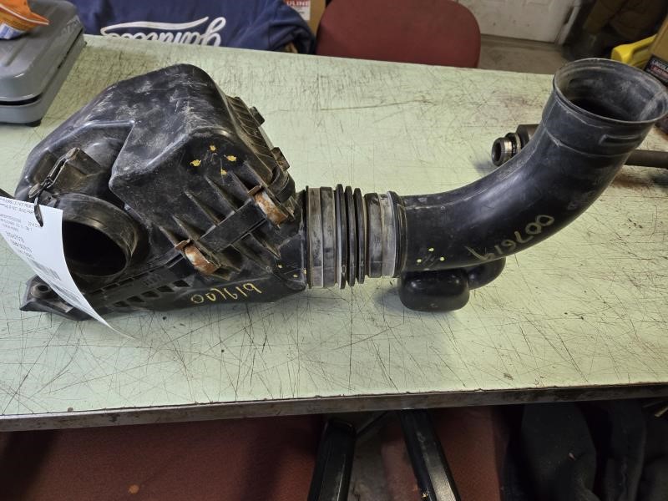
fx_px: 444
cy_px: 250
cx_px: 334
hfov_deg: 73.9
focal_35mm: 23
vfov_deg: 58.9
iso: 500
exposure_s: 1/120
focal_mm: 5.4
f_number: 1.8
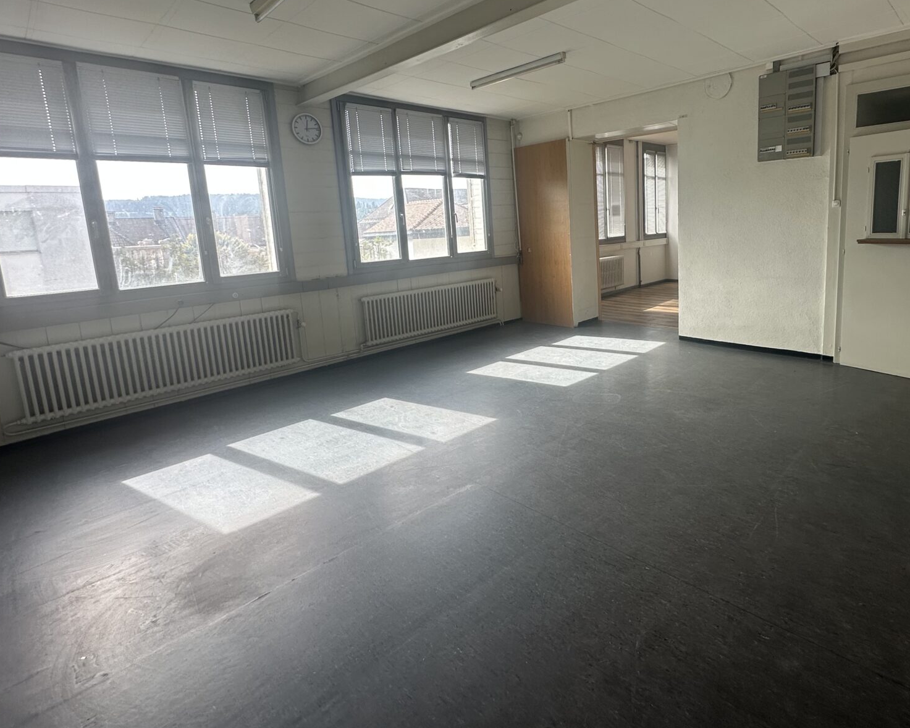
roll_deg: +3.5
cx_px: 545
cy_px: 298
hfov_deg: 82.3
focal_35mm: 19
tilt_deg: -8.9
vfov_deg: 70.2
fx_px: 512
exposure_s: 1/142
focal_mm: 2.22
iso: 40
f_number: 2.2
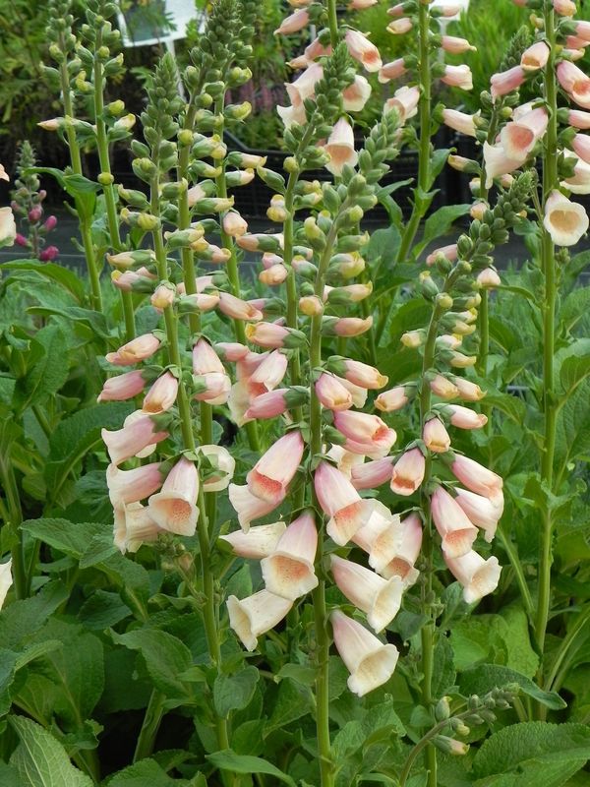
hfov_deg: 22.3
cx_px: 295
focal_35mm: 66
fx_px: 1500
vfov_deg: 29.4
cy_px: 394
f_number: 4
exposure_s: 1/15
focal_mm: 11.8
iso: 160
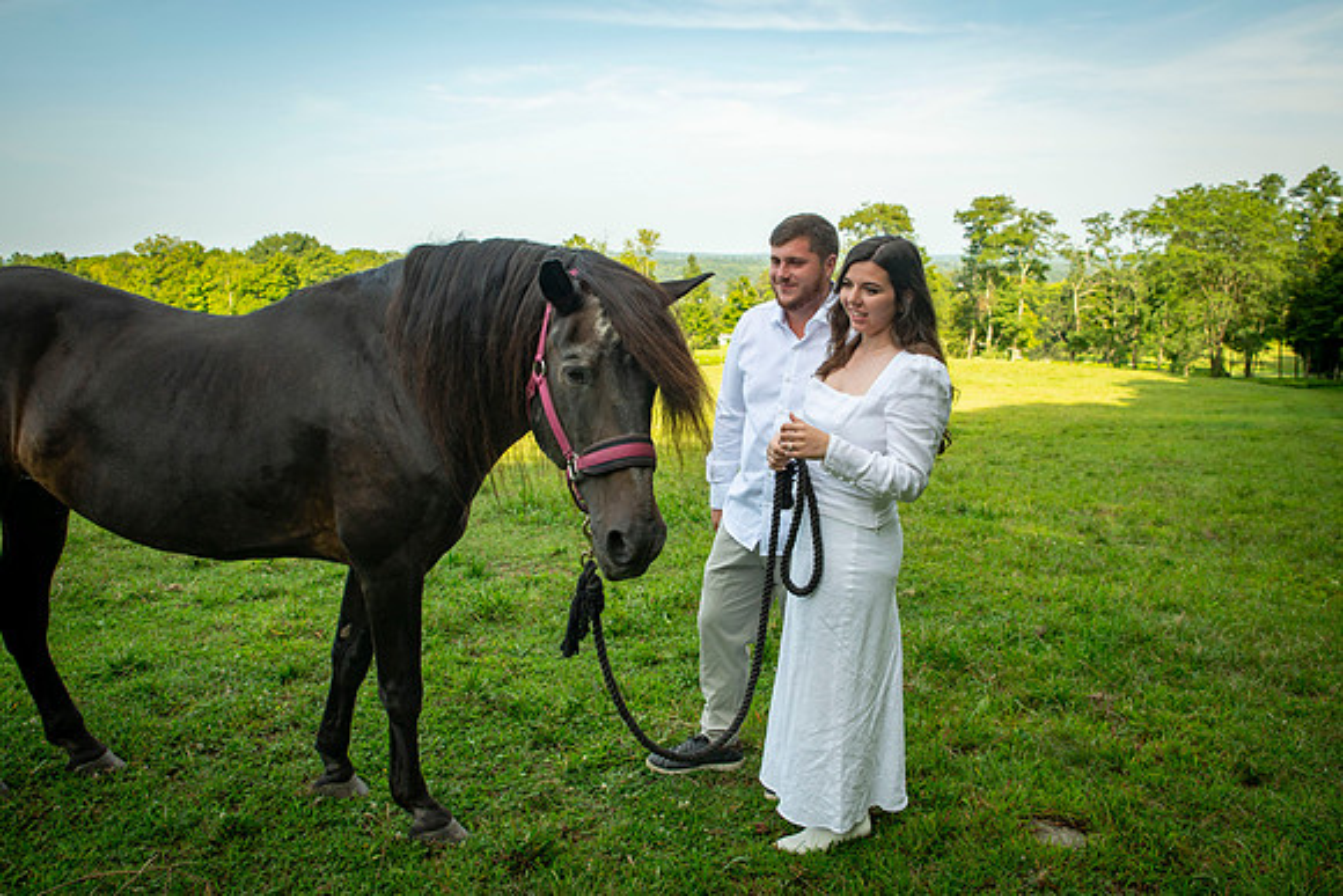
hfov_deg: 68.5
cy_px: 432
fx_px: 986
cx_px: 681
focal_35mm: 26
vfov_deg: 48.9
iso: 400
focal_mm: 24
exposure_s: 1/640
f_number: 5
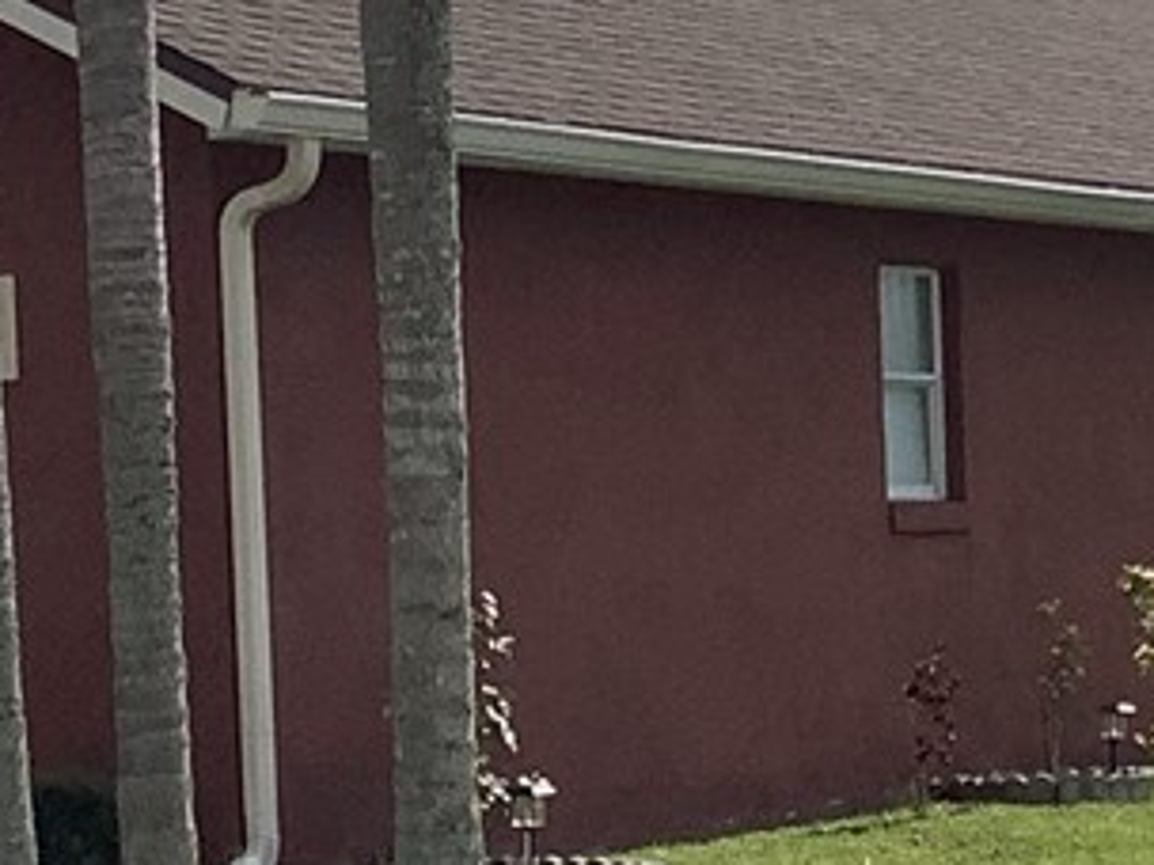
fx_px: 5434
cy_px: 937
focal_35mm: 163
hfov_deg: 12.1
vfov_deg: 9.0
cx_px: 702
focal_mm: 3.3
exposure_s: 1/2469
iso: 25
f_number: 2.4
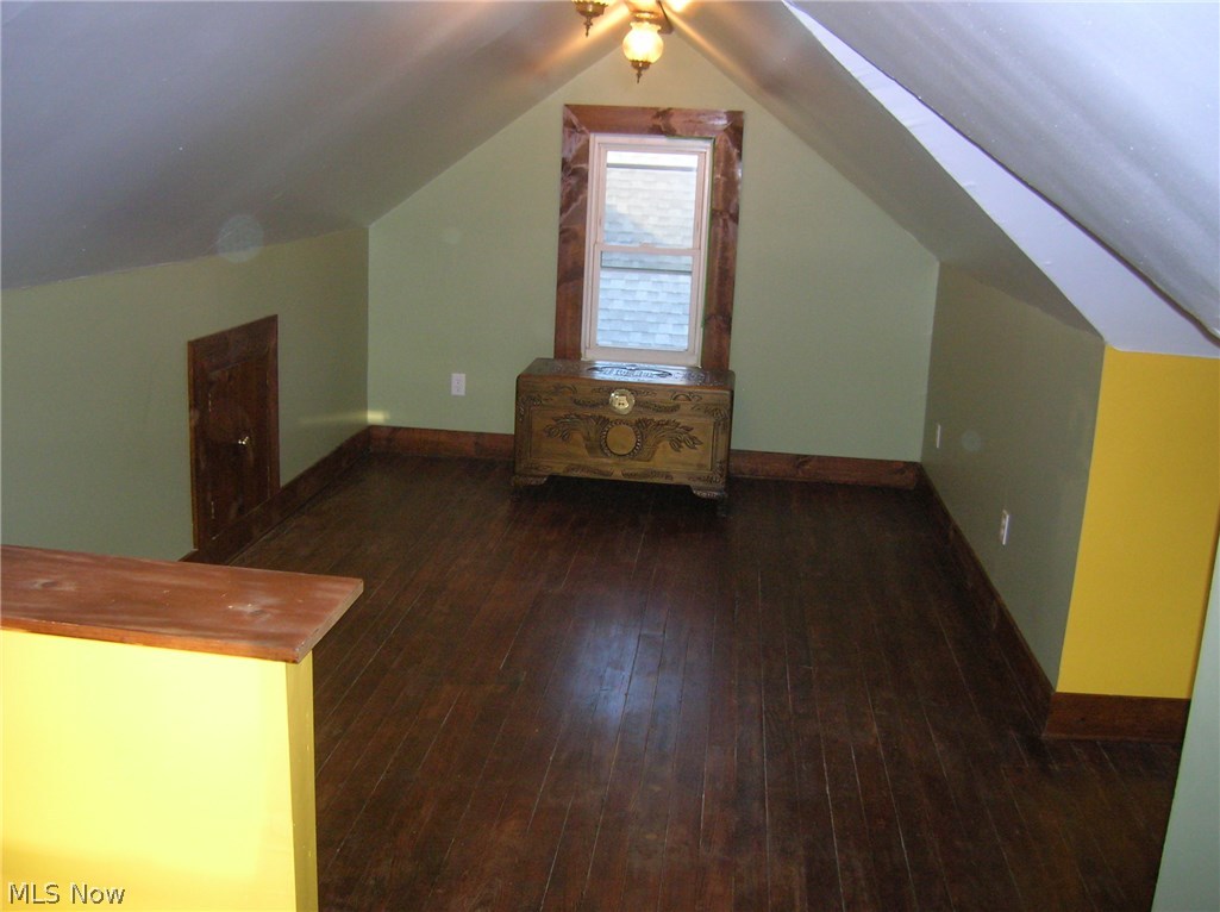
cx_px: 610
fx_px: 1197
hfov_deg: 54.0
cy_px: 456
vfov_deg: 41.7
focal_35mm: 34
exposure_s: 1/60.1
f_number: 2.9
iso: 147
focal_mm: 5.7
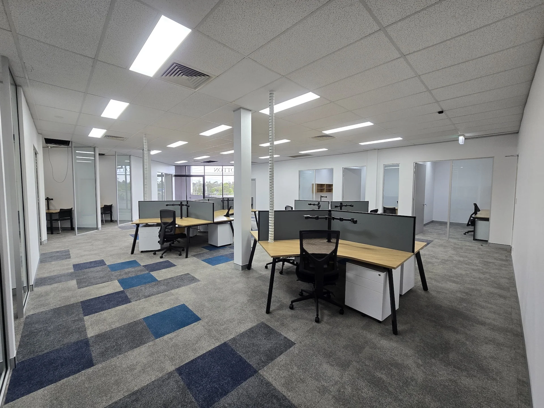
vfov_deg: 89.9
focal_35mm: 13
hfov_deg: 106.2
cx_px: 272
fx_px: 204
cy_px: 204
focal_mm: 2.2
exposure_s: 1/50
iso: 80
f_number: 2.2
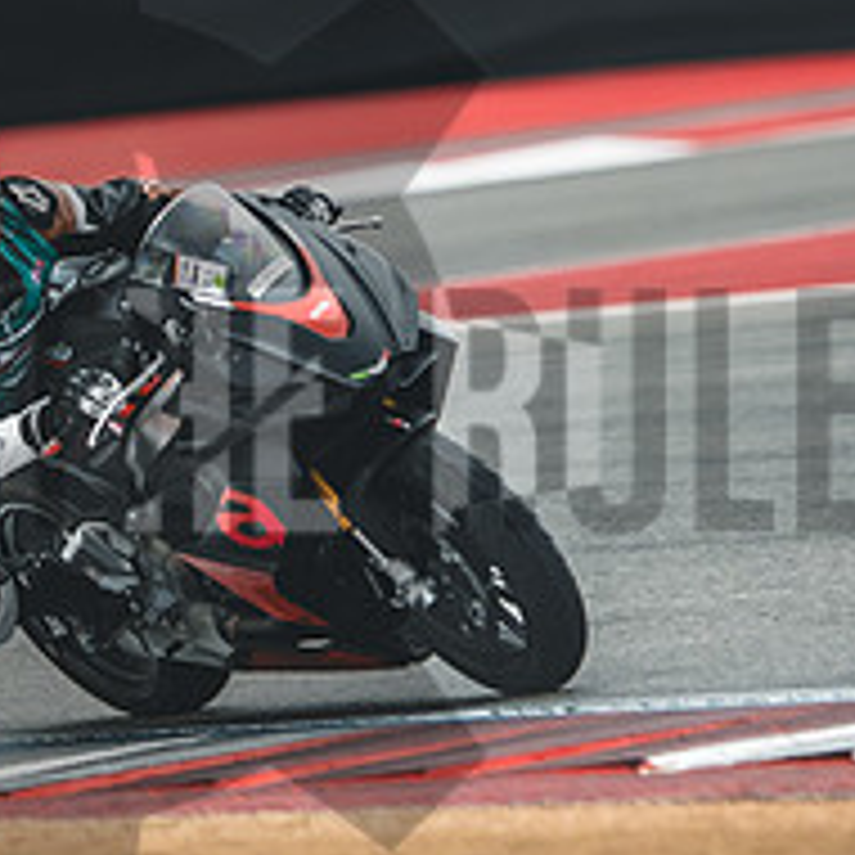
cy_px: 416
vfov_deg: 2.3
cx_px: 50
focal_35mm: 777
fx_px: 21713
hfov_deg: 2.3
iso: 1000
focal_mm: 200
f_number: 2
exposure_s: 1/3200
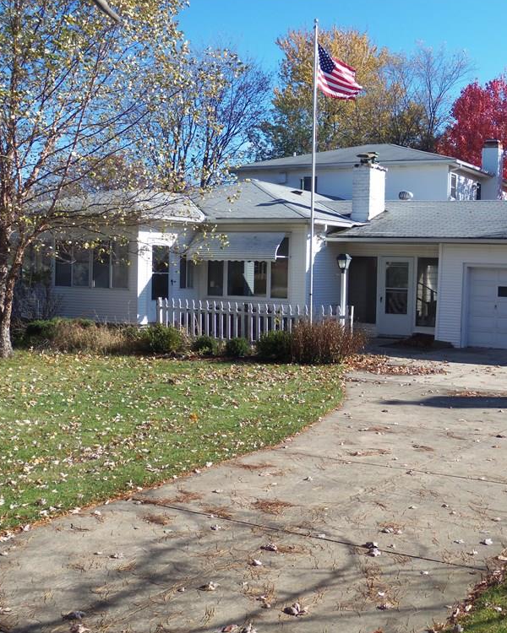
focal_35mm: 44
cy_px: 314
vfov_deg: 42.0
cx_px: 366
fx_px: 825
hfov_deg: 33.6
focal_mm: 5.9
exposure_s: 1/400
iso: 64
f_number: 3.4
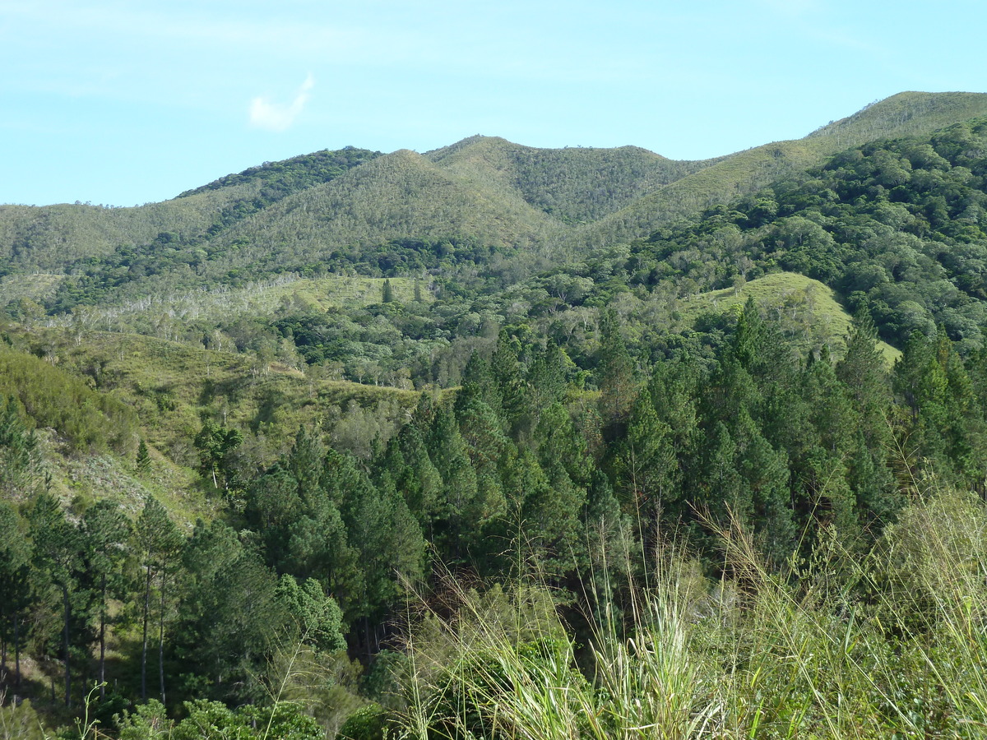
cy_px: 370
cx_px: 494
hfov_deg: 30.7
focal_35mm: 63
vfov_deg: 23.3
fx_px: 1796
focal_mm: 10.3
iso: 80
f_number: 4
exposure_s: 1/200
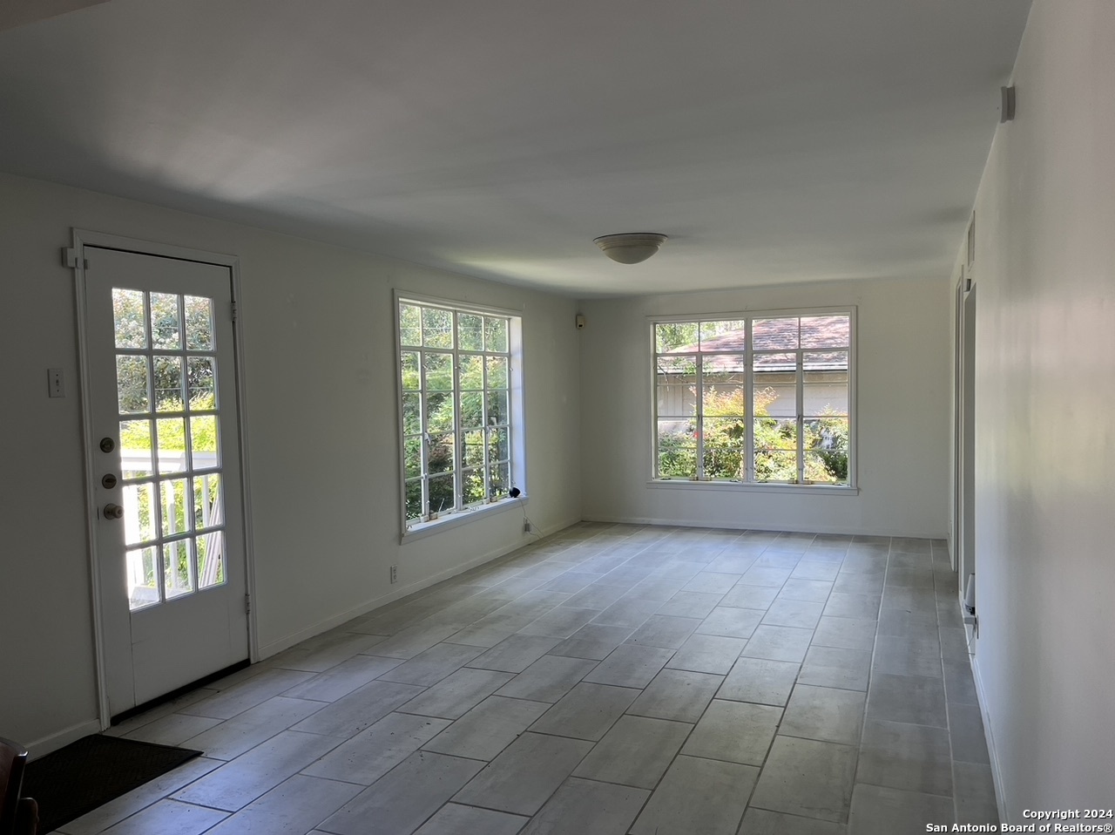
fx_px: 837
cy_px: 418
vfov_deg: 53.0
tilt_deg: -3.3
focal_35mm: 26
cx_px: 558
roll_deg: +0.8
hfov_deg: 67.3
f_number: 1.6
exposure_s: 1/121
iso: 50
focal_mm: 5.1
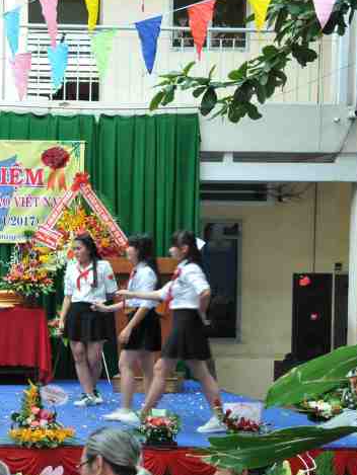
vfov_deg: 22.6
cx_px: -78
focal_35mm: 86
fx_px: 1182
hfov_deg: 16.4
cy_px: 324
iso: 200
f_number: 10
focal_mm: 28
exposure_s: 1/30
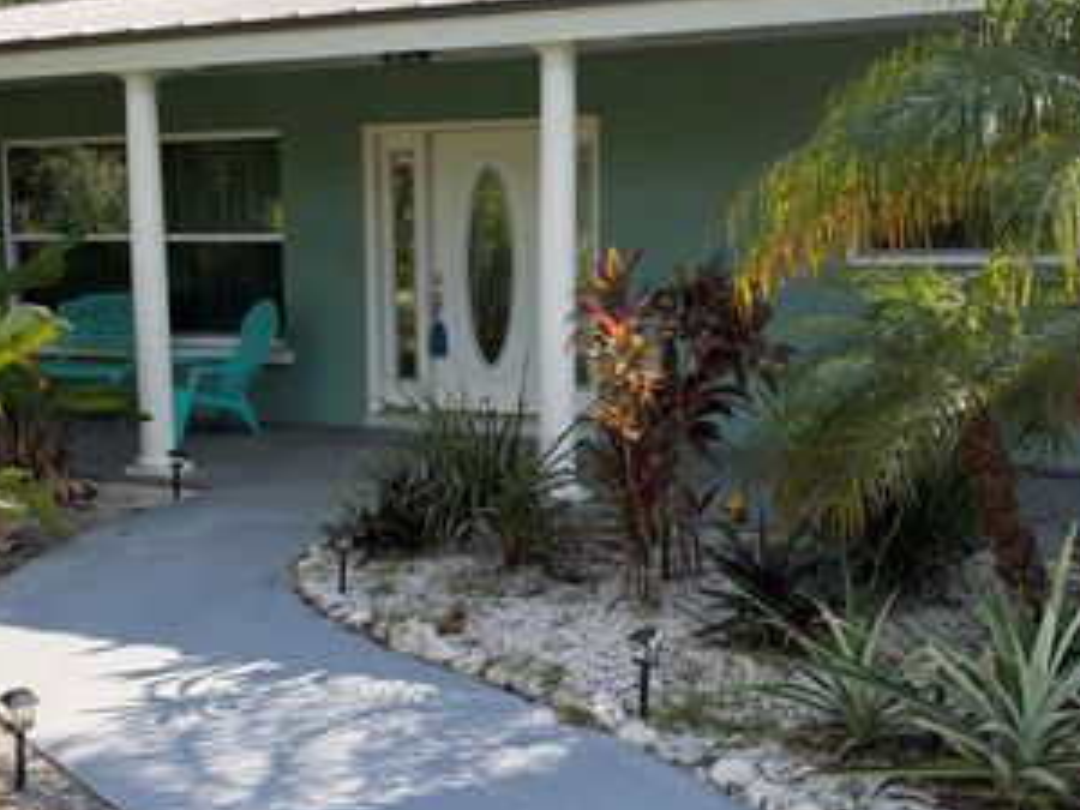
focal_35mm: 40
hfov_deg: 46.8
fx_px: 1248
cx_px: 536
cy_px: 405
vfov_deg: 36.0
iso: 100
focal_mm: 6.93
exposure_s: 1/1678
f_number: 1.8
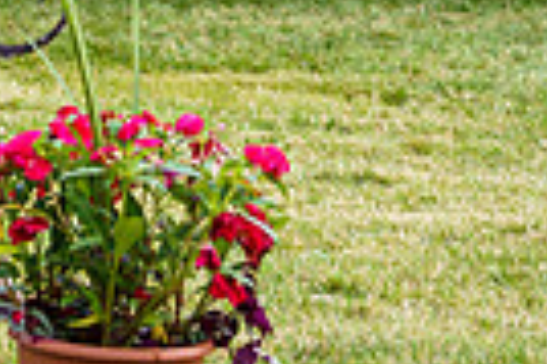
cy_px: -382
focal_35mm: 407
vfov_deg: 3.3
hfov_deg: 5.0
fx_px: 6177
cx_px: -592
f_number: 4
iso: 250
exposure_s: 1/500
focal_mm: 94
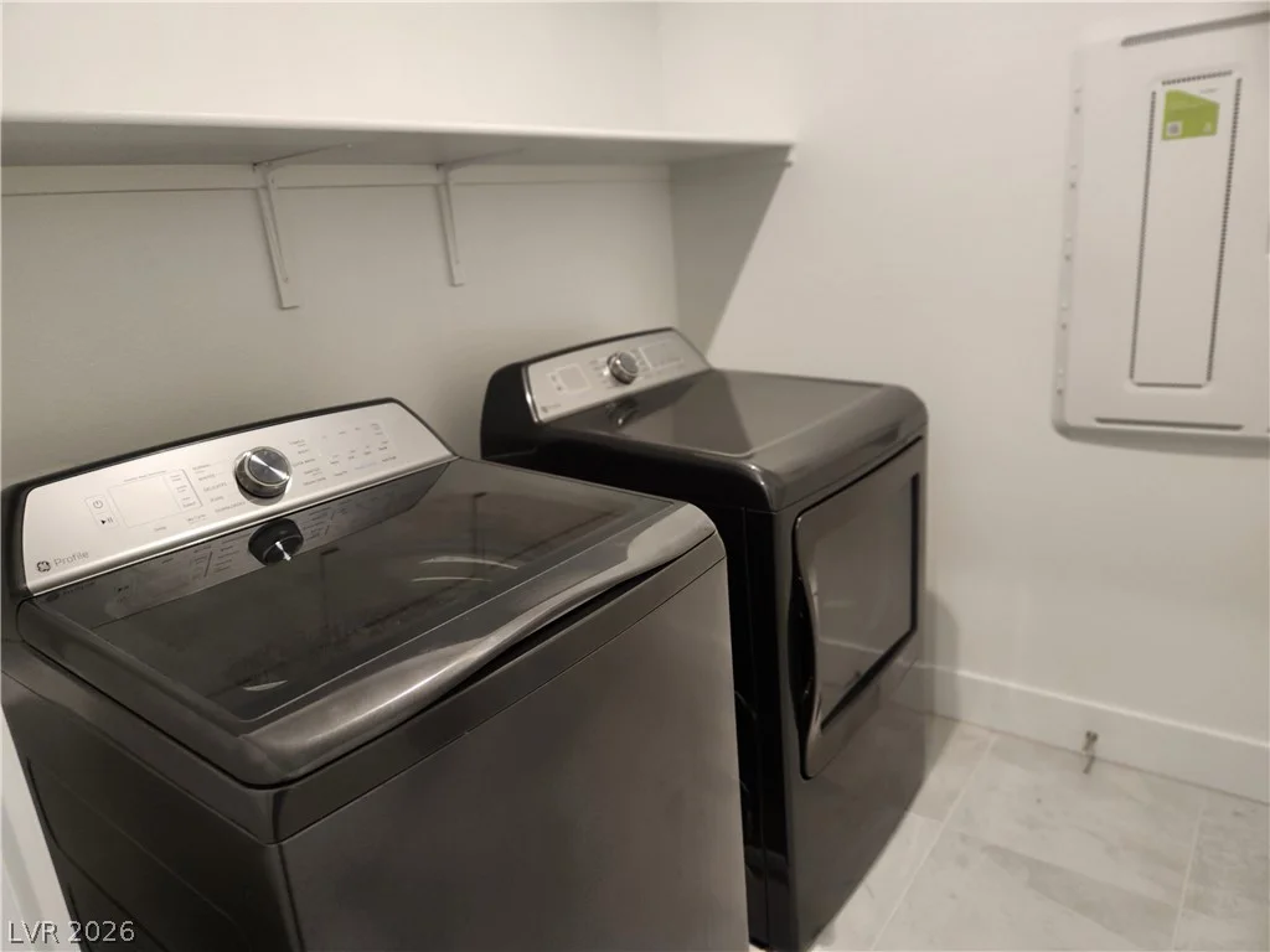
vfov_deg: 58.9
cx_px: 635
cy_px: 476
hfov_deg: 73.9
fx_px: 844
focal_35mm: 23
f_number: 1.8
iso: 250
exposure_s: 1/120
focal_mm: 5.4
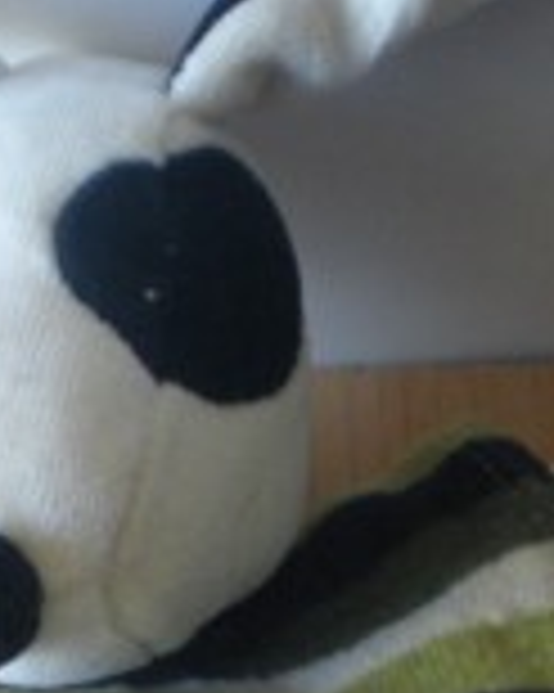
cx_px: 95
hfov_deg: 12.3
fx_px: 2564
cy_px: 801
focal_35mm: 125
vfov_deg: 14.9
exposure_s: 1/60.1
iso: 154
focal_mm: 6.3
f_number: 3.1
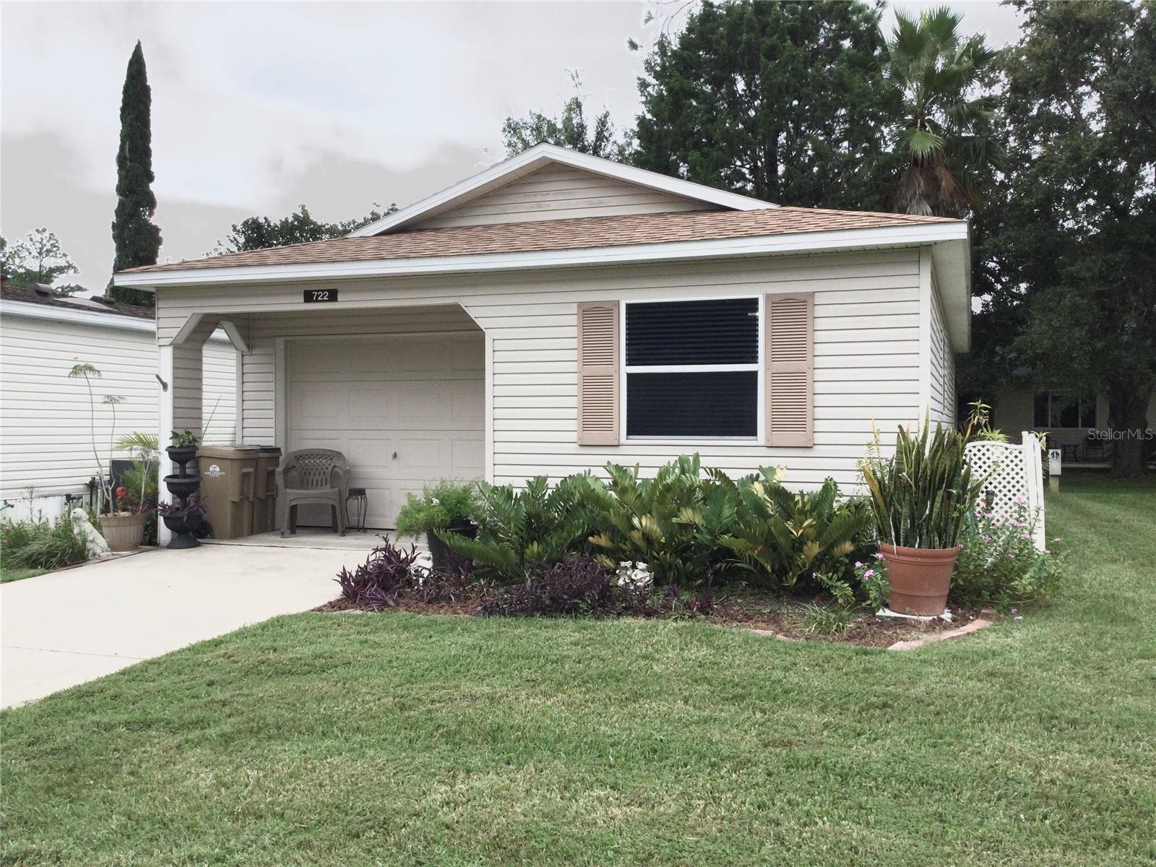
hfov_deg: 58.4
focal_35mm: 31
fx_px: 1035
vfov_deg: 45.4
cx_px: 578
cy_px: 434
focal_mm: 3.3
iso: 25
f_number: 2.4
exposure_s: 1/783
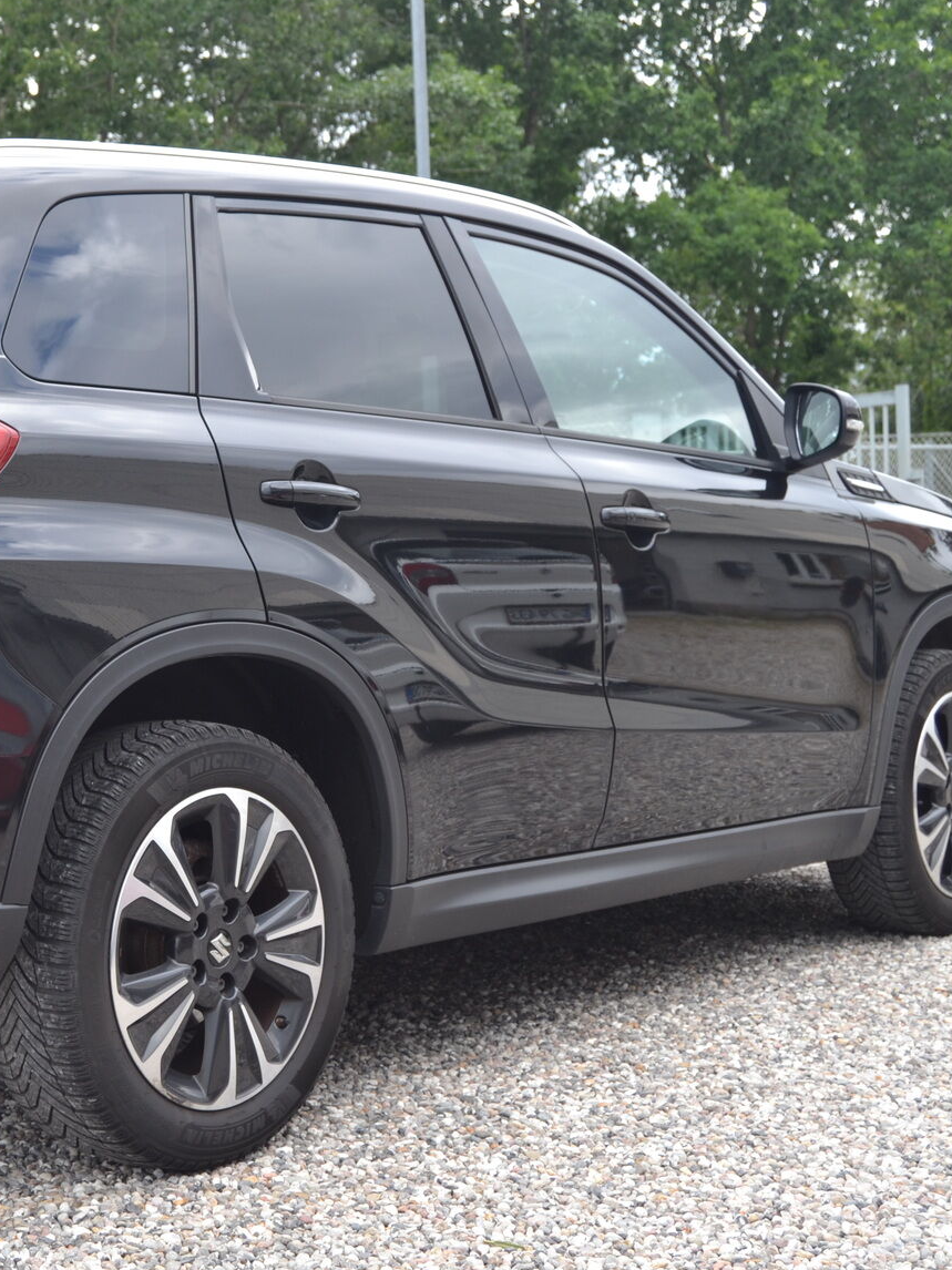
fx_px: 2128
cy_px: 642
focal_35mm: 58
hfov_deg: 24.7
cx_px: 146
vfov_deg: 33.2
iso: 100
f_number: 5.6
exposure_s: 1/125
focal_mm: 24
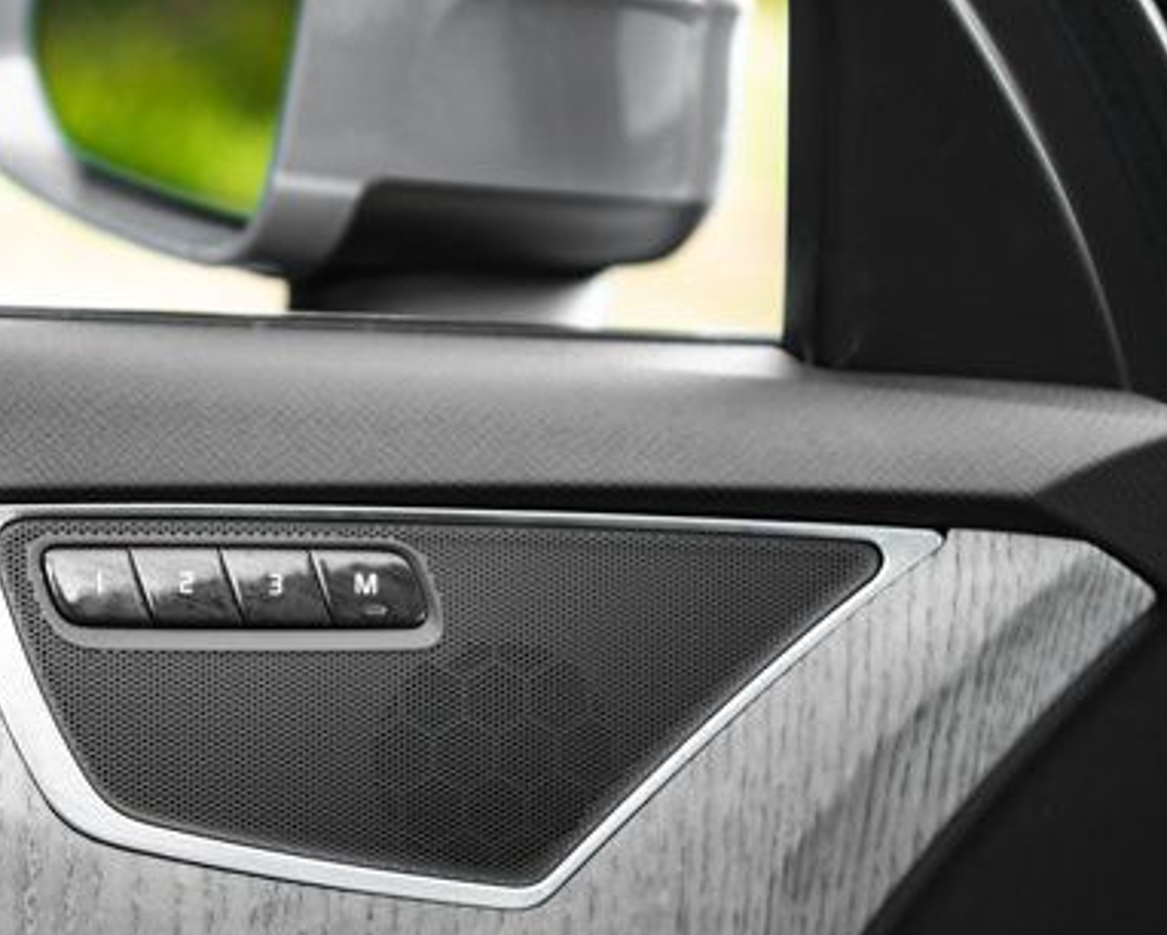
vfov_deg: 23.1
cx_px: 257
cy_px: 619
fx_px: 2281
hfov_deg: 28.2
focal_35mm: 66
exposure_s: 1/200
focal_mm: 42
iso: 640
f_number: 2.8
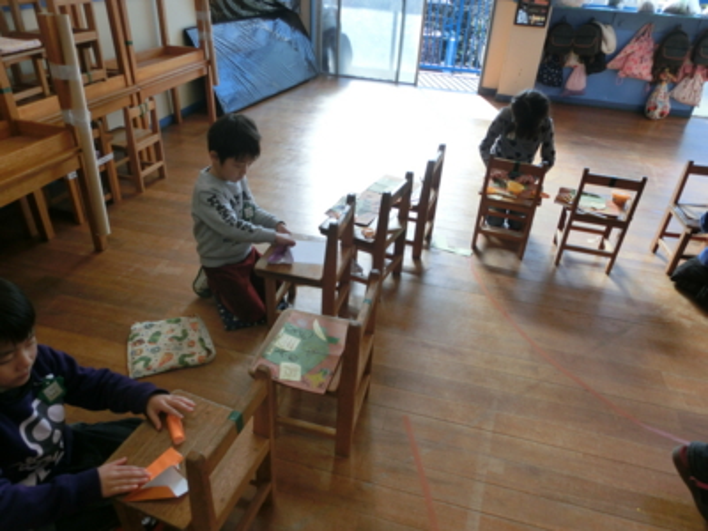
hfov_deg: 71.6
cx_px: 354
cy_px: 266
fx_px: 491
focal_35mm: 24
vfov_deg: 56.8
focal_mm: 4.24
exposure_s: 1/250
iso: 80
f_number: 3
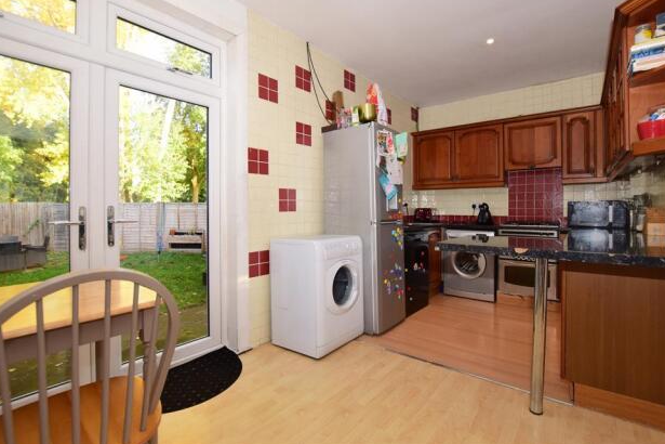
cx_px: 348
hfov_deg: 96.7
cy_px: 211
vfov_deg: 73.7
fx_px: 296
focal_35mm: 16
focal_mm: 10
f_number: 7.1
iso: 400
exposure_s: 1/50
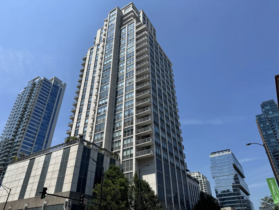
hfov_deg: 71.6
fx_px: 193
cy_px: 105
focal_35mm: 24
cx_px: 140
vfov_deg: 56.8
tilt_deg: +34.3
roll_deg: +0.6
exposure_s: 1/6410
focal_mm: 6.76
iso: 80
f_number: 1.78
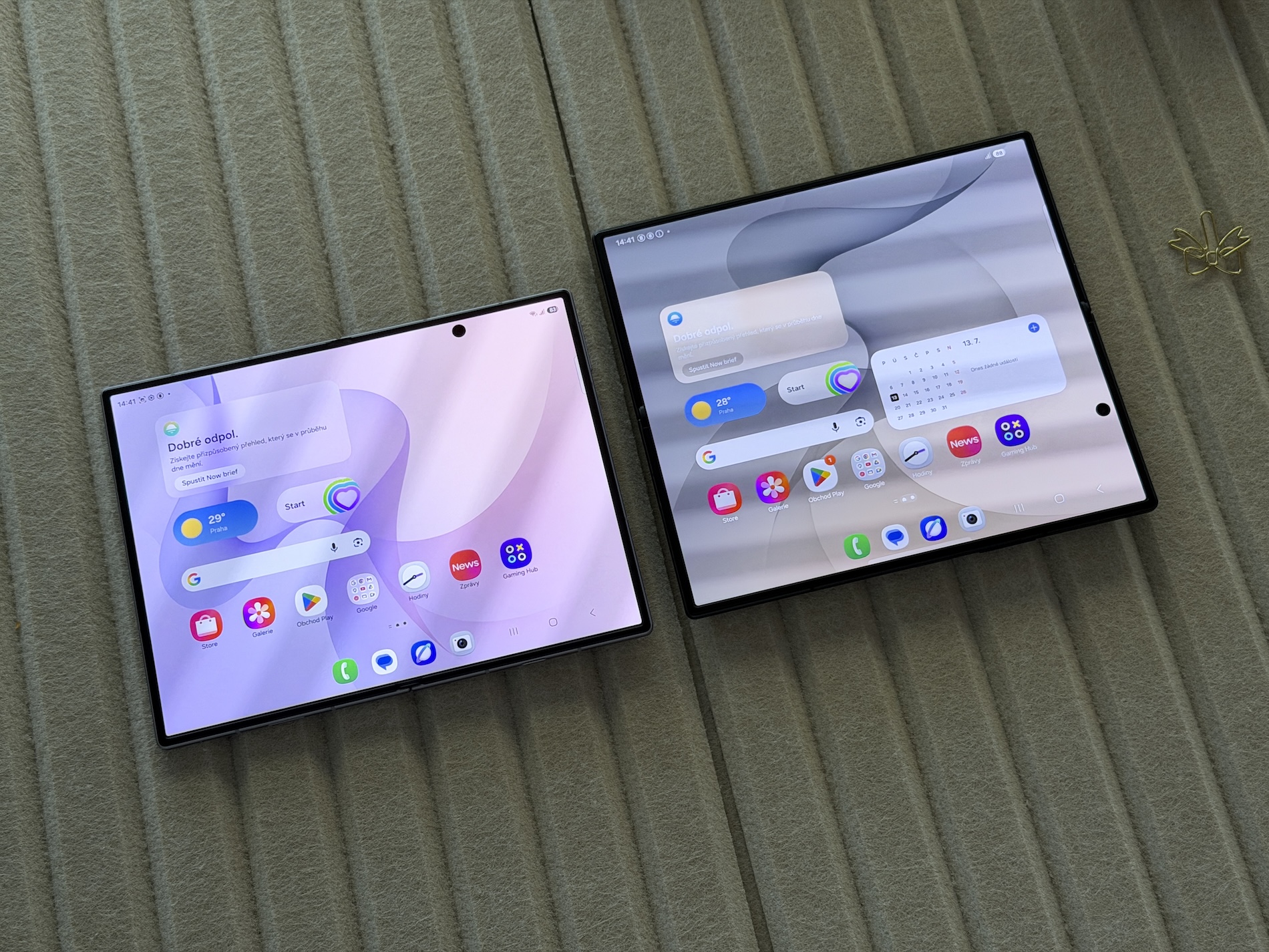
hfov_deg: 39.7
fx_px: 1760
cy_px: 476
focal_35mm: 48
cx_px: 634
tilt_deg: -72.1
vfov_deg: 30.3
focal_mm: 6.76
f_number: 1.78
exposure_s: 1/252
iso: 64
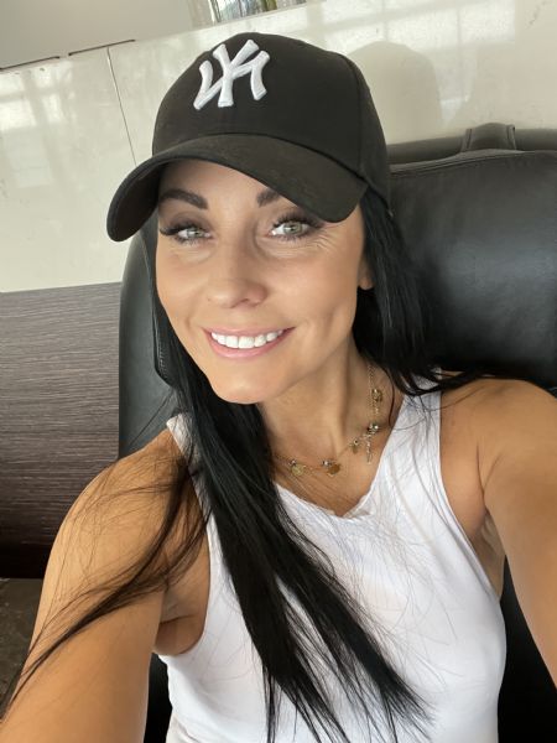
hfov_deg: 46.8
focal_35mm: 30
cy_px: 372
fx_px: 644
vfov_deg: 60.0
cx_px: 278
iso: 250
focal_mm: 2.71
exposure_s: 1/33
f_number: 2.2
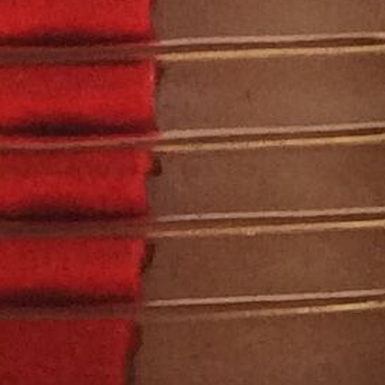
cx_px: 236
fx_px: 3385
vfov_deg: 6.2
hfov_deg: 6.5
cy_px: -529
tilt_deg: -70.4
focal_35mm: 269
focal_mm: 3.3
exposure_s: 1/25
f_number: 2.4
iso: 80
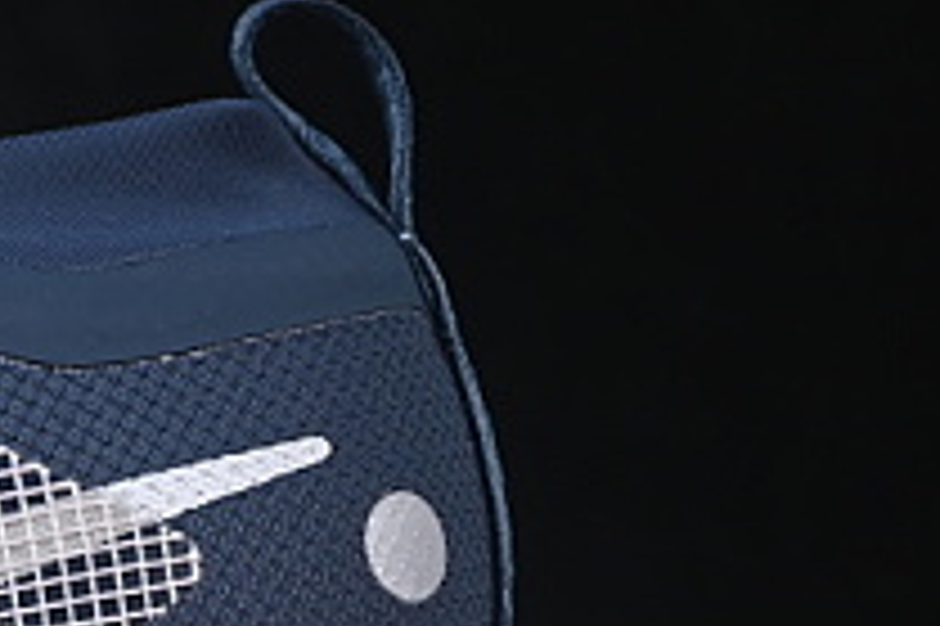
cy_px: 358
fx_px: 7488
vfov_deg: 4.8
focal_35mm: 287
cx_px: -598
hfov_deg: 7.0
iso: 160
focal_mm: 50
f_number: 6.3
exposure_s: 1/60
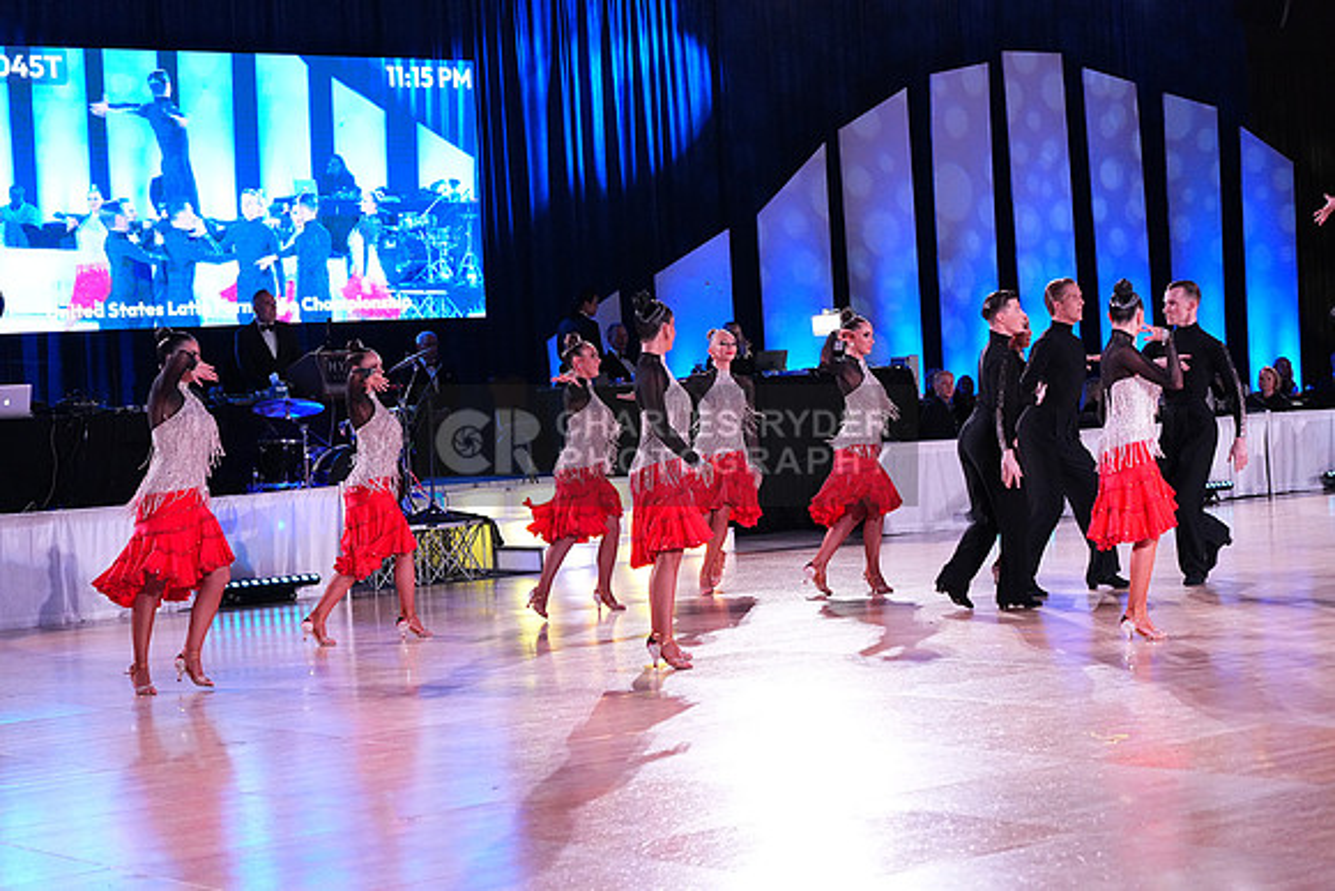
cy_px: 446
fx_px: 2596
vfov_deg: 19.5
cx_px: 668
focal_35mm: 70
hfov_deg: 28.8
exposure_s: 1/320
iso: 5000
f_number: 5
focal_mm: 70
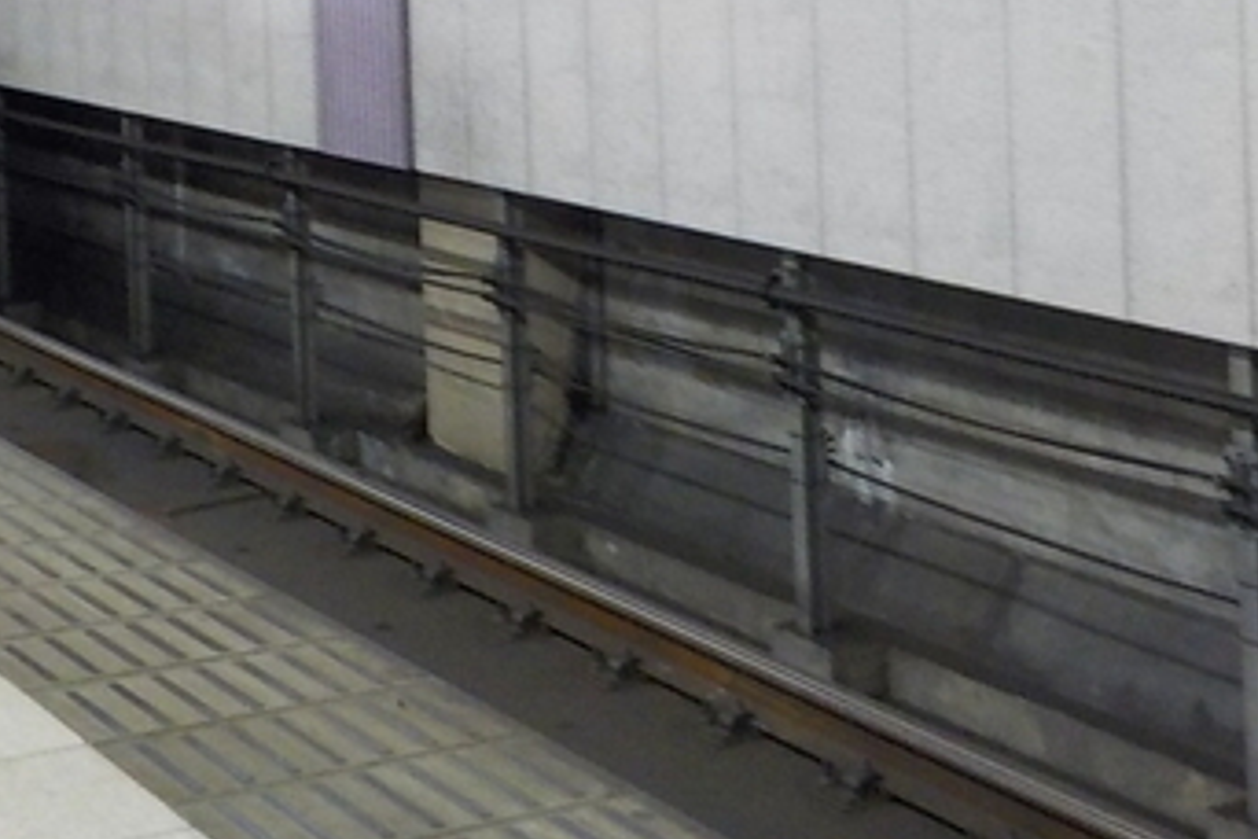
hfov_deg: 27.6
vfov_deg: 17.9
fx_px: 2551
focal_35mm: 73
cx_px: 434
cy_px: -121
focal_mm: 4.1
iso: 400
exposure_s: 1/20
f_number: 3.3
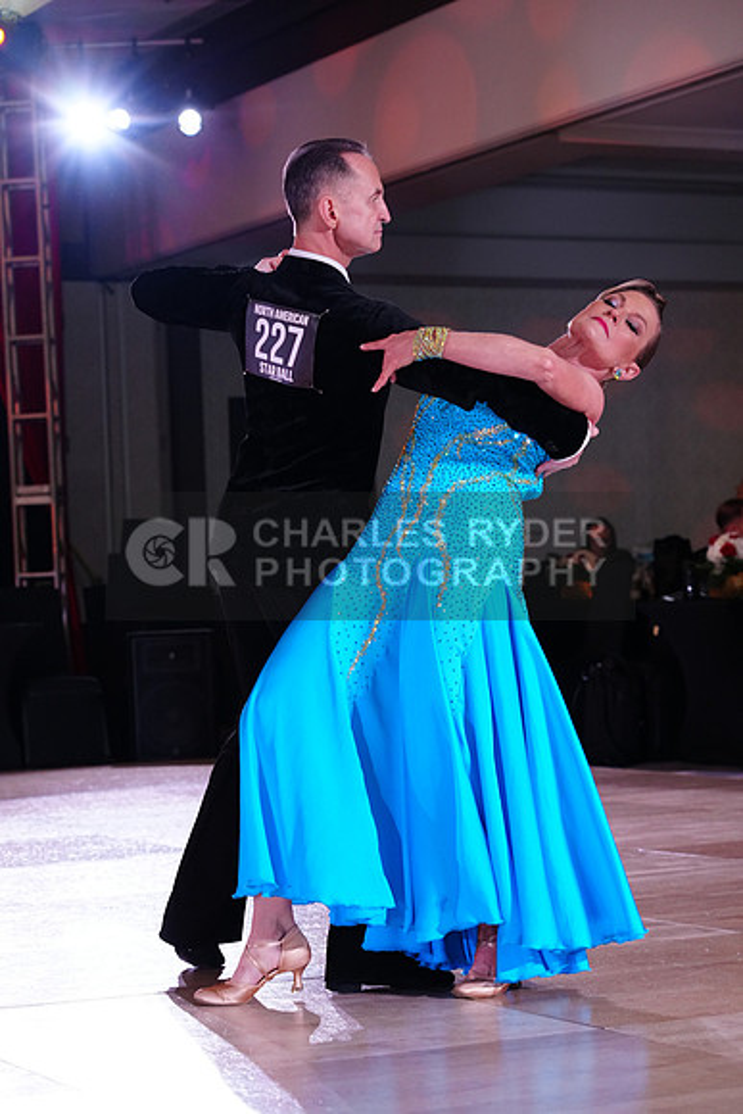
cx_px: 372
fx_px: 2661
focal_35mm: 86
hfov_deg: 15.9
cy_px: 557
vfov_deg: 23.6
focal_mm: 86
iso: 2500
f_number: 5
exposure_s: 1/250
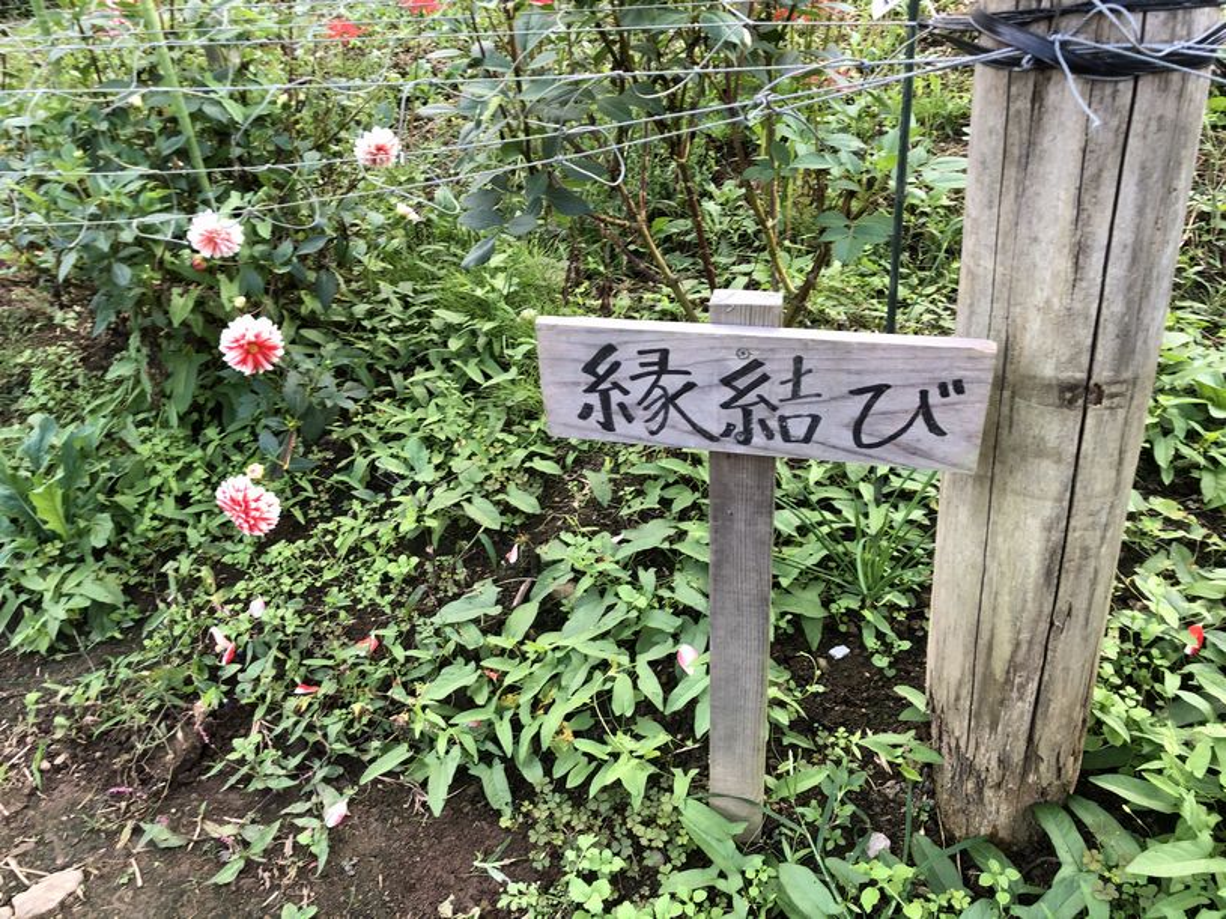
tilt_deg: -29.2
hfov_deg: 63.5
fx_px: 992
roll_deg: +3.0
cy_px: 460
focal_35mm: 28
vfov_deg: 49.7
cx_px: 613
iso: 50
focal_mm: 4
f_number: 1.8
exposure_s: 1/120
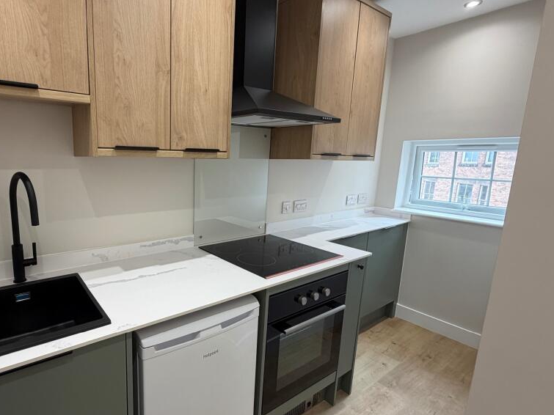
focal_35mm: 19
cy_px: 210
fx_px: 304
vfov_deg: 68.7
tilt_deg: -10.0
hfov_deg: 82.3
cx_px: 193
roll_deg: -0.5
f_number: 2.2
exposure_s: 1/121
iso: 160
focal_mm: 2.22
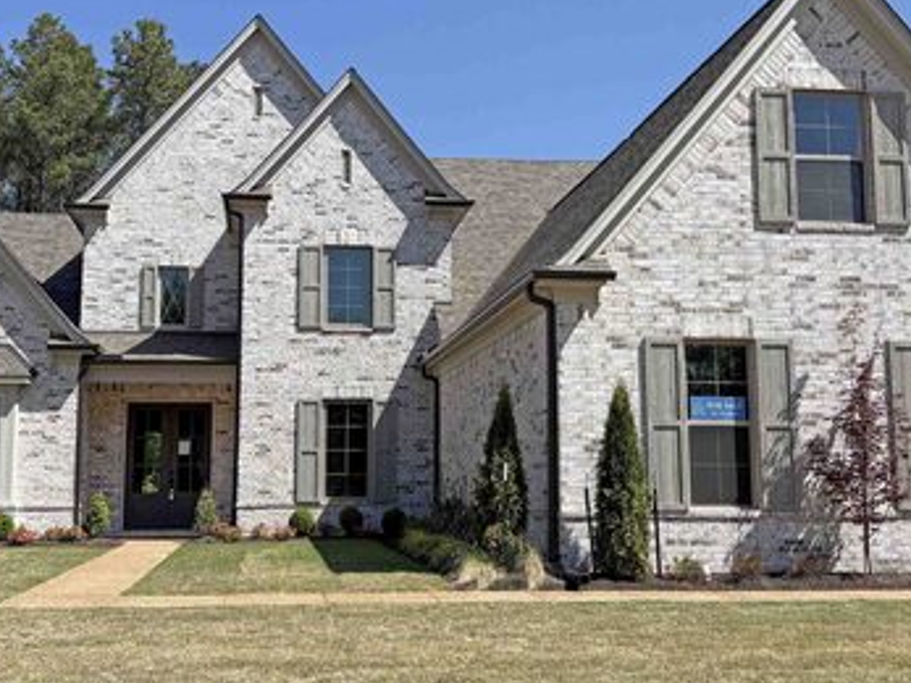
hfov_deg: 39.7
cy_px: 305
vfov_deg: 30.2
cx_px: 425
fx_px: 1263
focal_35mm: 48
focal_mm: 5.96
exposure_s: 1/3831
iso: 50
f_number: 1.6
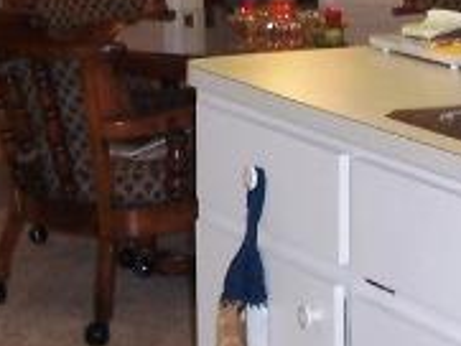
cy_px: 18
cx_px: 150
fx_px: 1999
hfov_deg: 13.1
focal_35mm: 150
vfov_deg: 9.8
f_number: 2.7
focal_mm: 5.6
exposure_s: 1/60
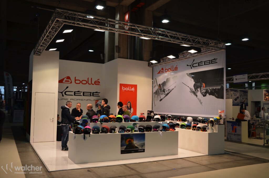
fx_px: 246
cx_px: 134
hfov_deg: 57.3
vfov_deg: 39.8
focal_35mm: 33
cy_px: 89
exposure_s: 1/125
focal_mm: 22
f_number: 5.6
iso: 320
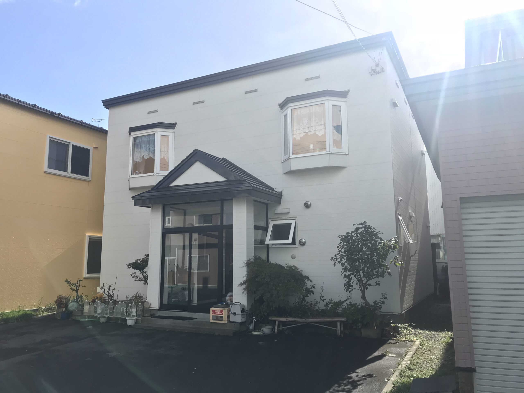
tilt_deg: +10.6
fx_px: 424
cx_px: 262
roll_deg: +0.5
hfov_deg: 63.4
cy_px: 196
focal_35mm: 28
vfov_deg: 49.7
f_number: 1.8
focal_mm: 3.99
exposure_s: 1/1473
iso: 20
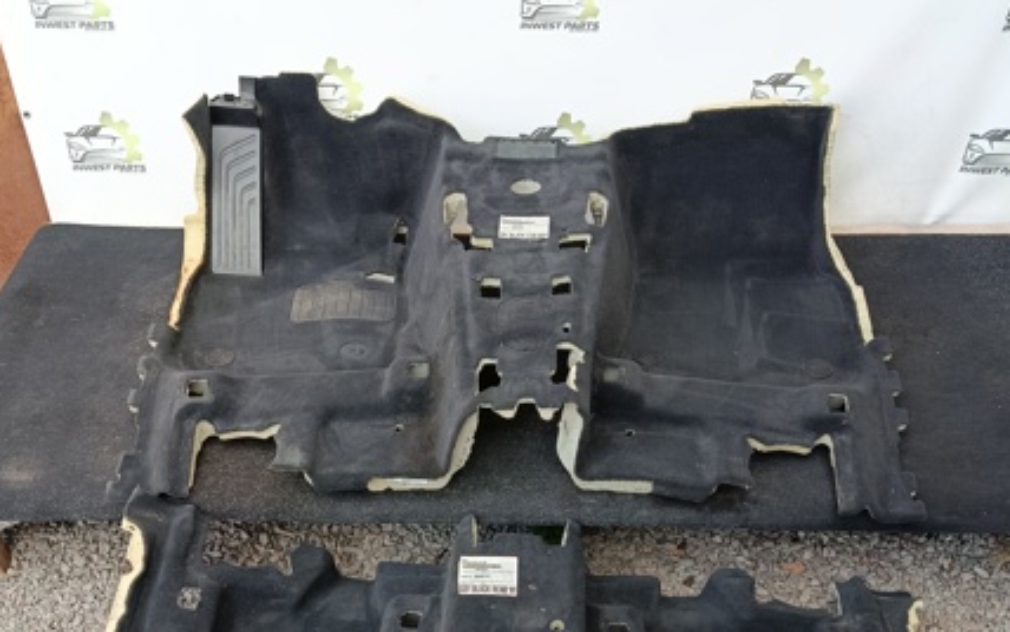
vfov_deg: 32.9
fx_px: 1047
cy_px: 483
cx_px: 500
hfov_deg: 51.5
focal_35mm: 38
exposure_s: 1/100
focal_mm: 5.24
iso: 95
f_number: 1.7
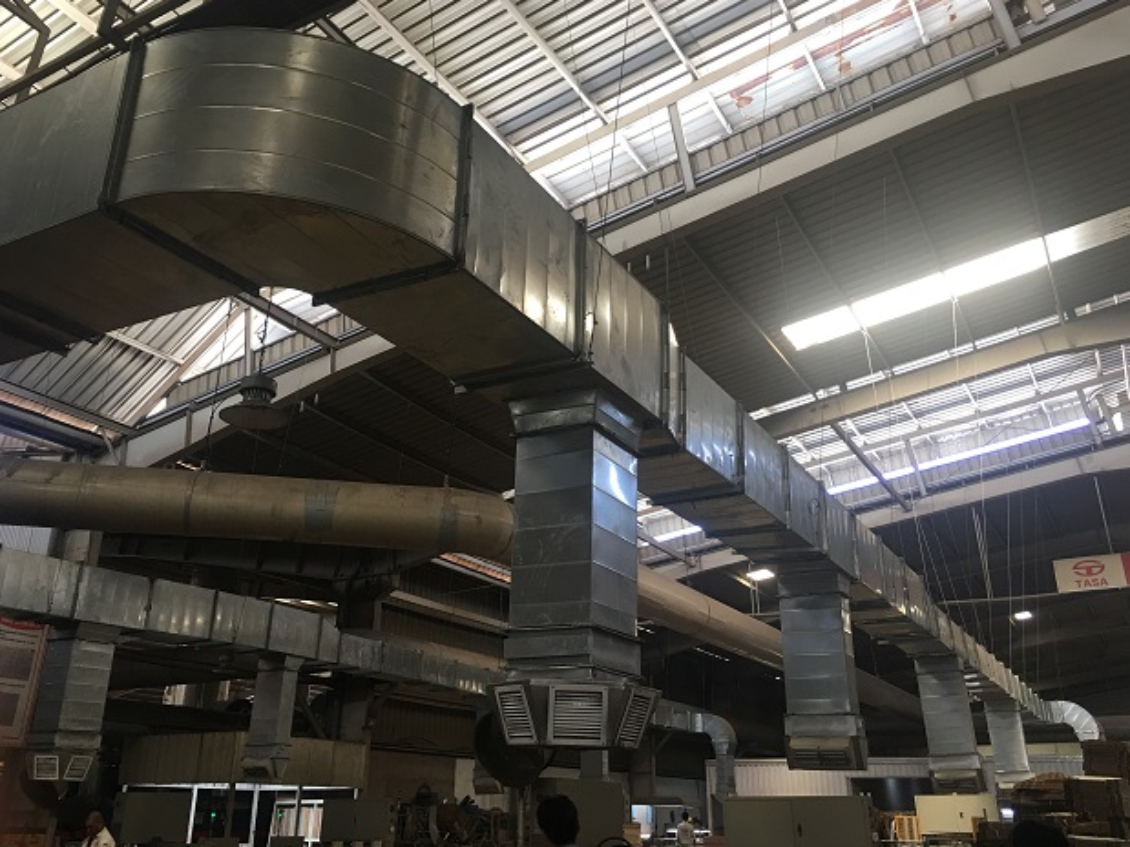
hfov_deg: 60.0
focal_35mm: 30
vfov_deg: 46.8
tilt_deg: +22.9
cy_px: 411
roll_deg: -0.6
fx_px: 979
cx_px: 555
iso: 40
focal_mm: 4.15
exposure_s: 1/33
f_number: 2.2
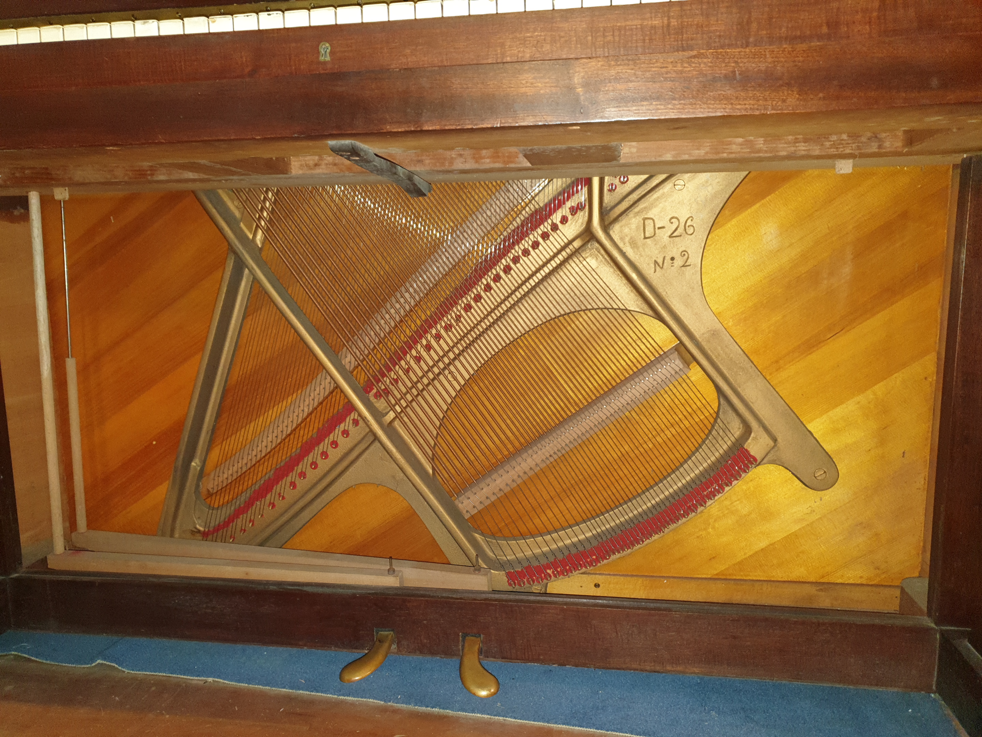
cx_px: 491
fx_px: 738
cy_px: 368
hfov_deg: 67.3
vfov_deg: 53.1
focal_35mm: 26
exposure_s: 1/10
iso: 160
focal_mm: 4.3
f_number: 1.5
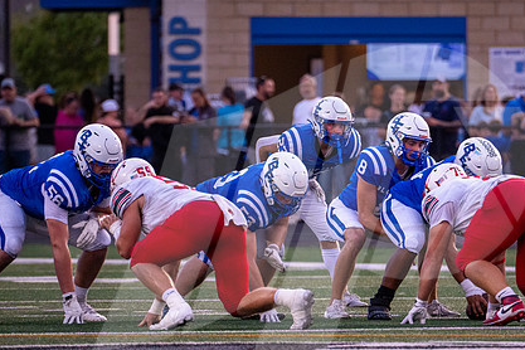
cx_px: 359
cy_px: 200
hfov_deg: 3.2
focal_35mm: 647
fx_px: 9435
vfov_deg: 2.1
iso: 2500
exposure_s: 1/1000
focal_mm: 400
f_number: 5.6
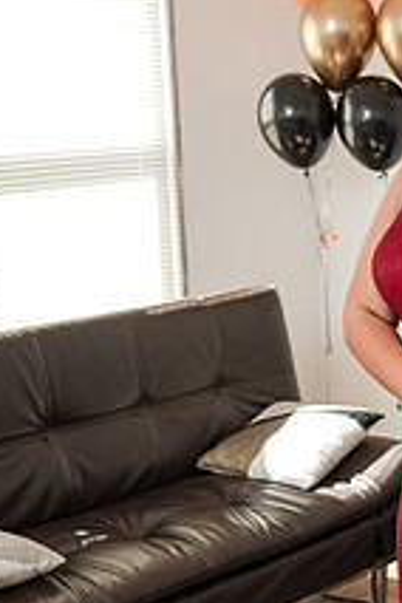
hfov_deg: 17.1
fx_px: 1306
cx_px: 405
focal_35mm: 78
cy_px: 408
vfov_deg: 25.8
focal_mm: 37
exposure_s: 1/250
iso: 640
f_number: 3.2
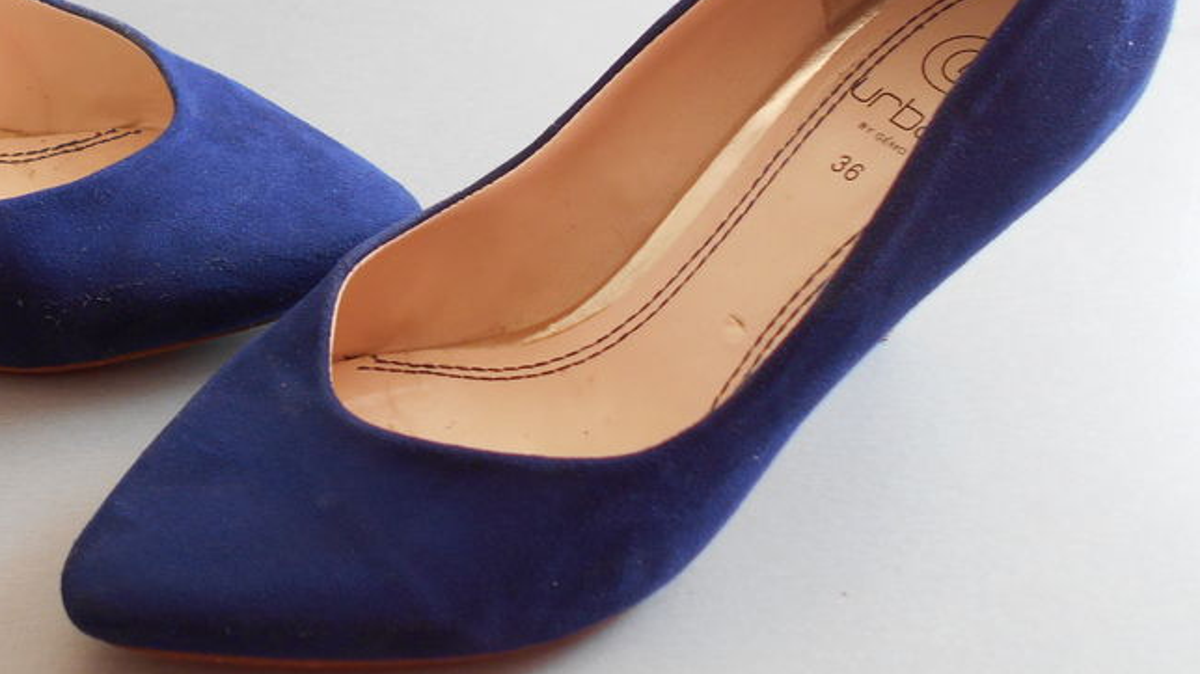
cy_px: 276
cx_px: 287
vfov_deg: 27.0
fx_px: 1400
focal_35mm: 44
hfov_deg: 44.7
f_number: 3.2
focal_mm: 4.6
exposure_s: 1/30
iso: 140
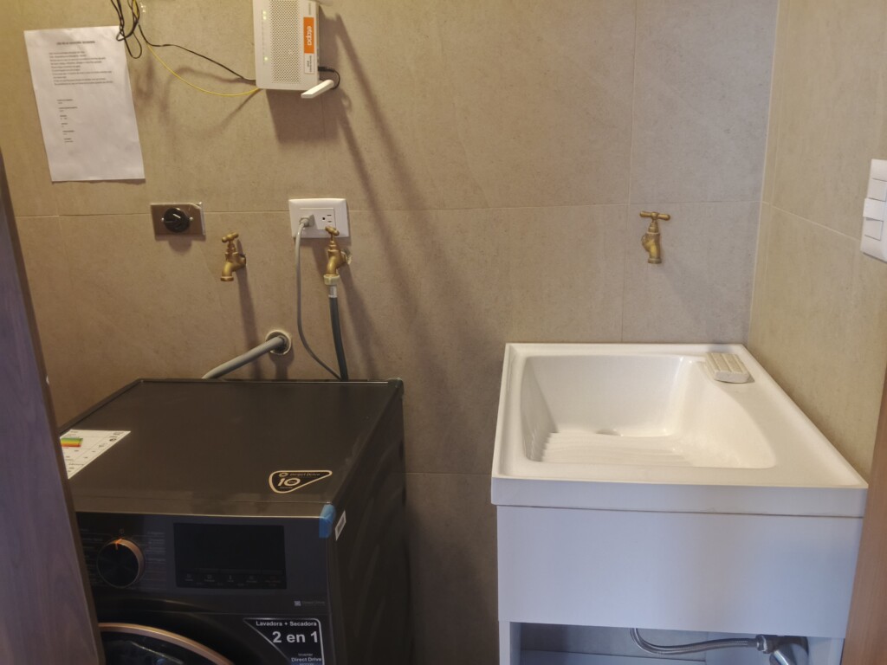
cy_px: 332
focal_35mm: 27
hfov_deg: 65.3
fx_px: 692
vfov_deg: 51.4
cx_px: 444
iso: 928
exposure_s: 1/30
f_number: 1.6
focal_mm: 4.09
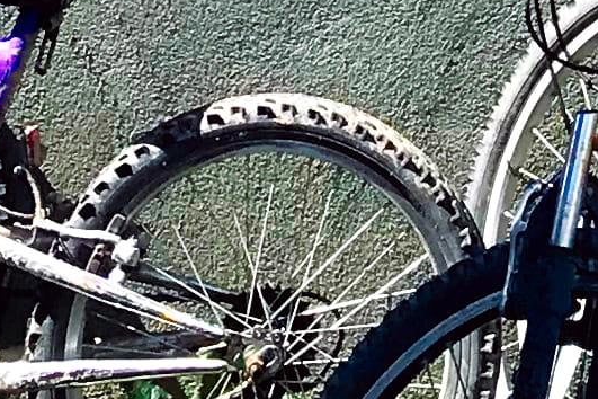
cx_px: 898
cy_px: -1530
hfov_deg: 9.1
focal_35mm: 221
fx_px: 3671
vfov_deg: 5.1
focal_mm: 3.99
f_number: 1.8
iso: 20
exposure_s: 1/863
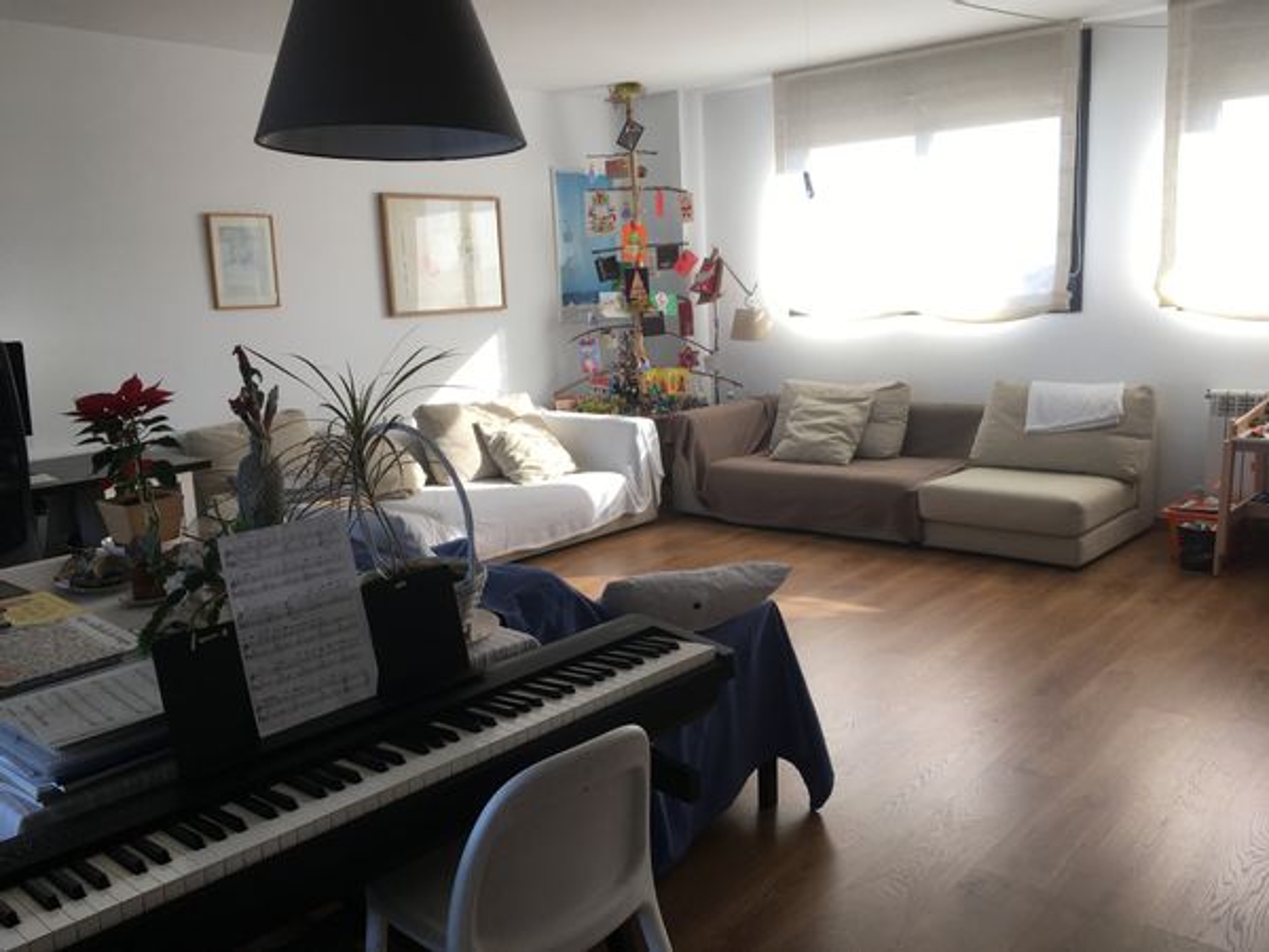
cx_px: 634
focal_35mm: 29
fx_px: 1063
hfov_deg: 61.7
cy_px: 476
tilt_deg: -7.8
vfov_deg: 48.2
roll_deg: +1.3
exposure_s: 1/100
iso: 25
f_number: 2.2
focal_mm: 4.15
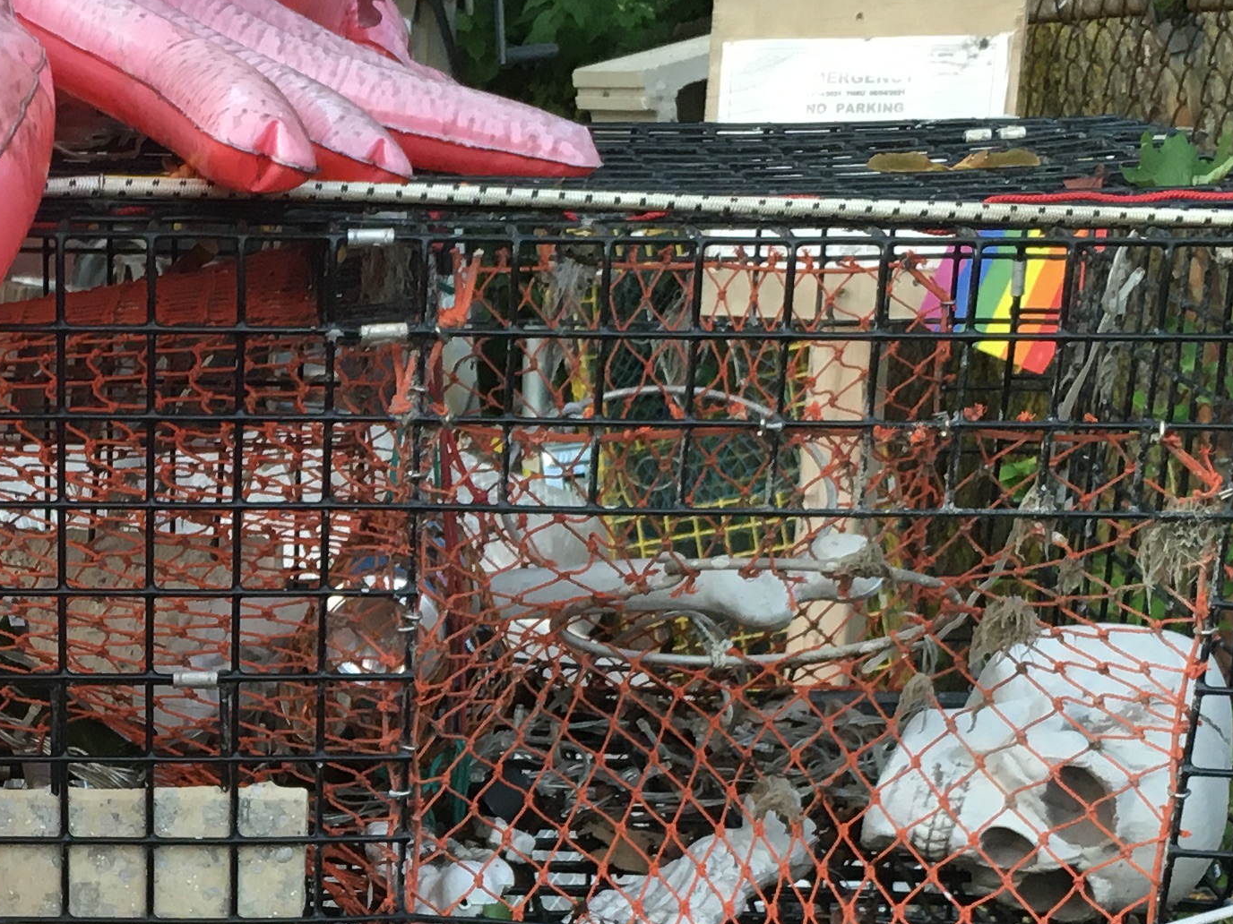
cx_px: 160
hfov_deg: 22.5
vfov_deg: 17.0
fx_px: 3028
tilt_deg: -14.3
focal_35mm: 85
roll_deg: +2.5
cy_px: 913
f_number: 2.2
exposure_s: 1/30
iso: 25
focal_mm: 4.15
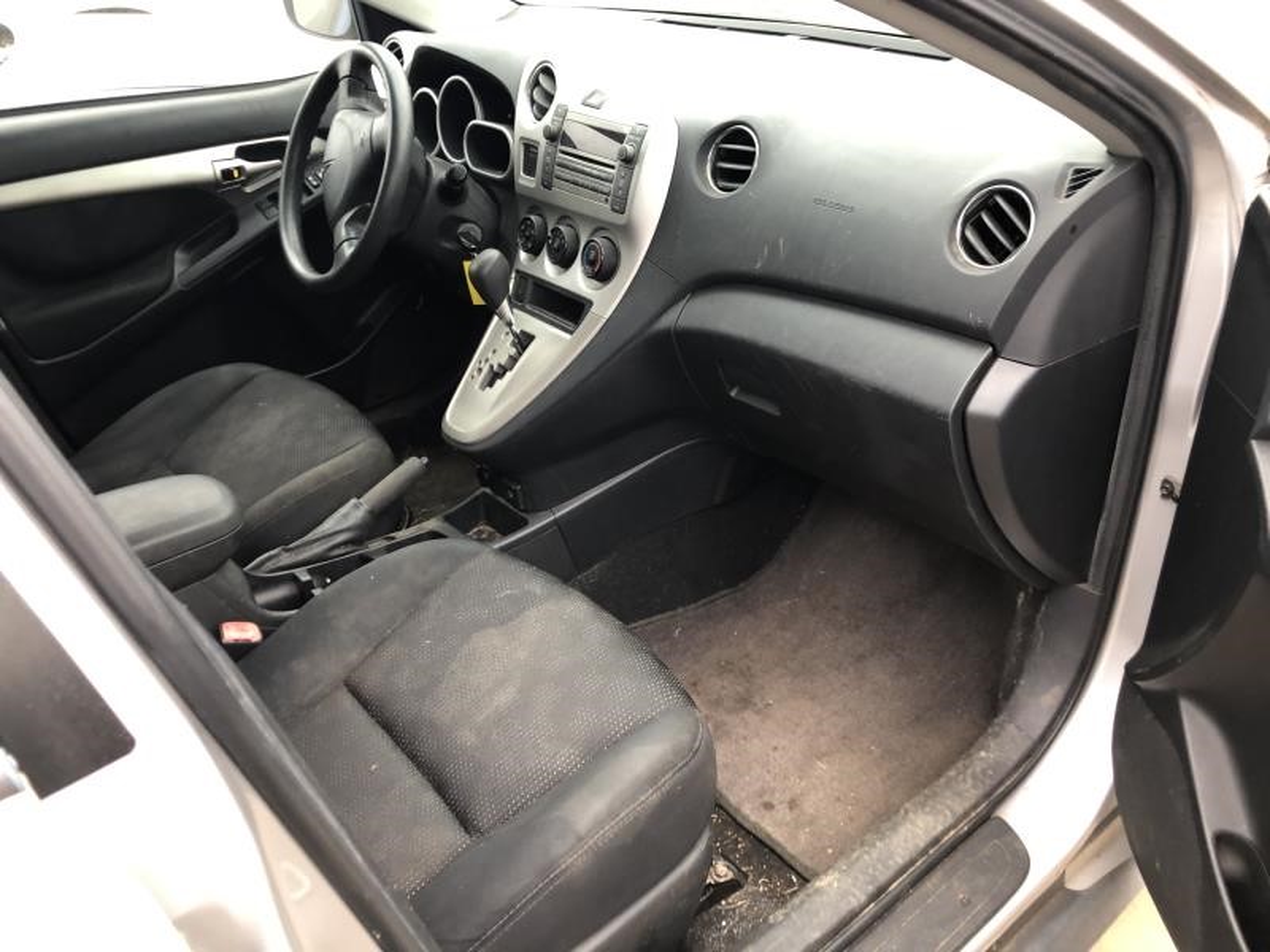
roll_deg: +5.5
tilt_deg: -31.8
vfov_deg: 49.7
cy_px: 476
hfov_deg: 63.4
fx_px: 1027
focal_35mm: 28
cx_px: 635
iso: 40
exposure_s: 1/17
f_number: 1.8
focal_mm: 3.99
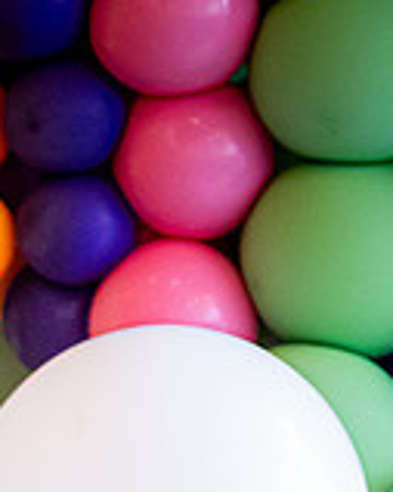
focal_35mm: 528
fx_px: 7684
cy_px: 617
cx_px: -561
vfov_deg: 3.7
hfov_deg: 2.9
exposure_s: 1/60
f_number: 2.8
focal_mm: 90.6
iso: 4000
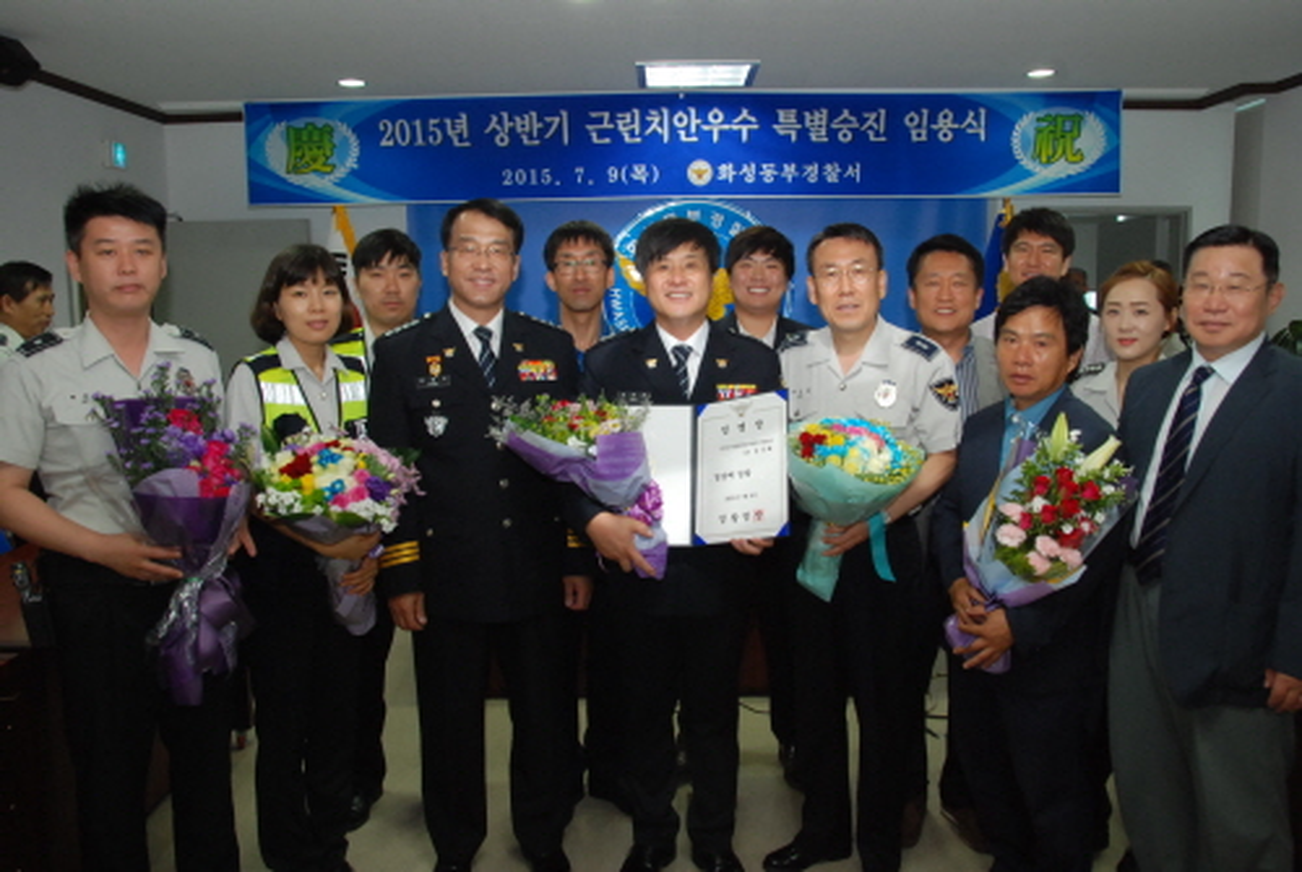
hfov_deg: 61.9
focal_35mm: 30
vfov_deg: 43.7
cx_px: 651
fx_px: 1087
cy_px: 436
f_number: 7.1
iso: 800
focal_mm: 20
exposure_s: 1/60
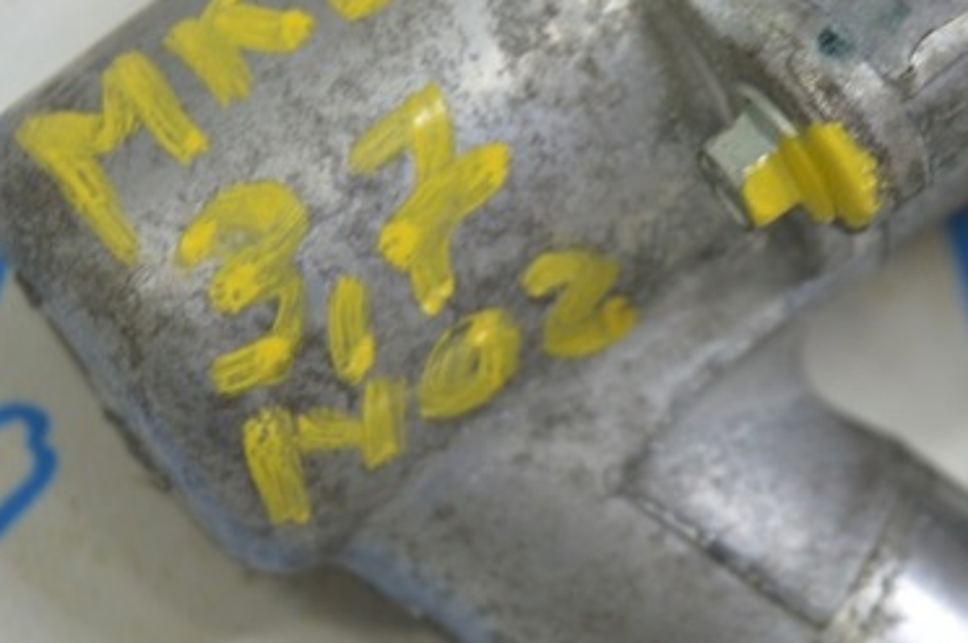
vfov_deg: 9.6
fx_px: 3809
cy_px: 173
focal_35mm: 142
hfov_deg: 14.5
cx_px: 424
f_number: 5.6
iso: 400
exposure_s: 1/20
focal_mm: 55
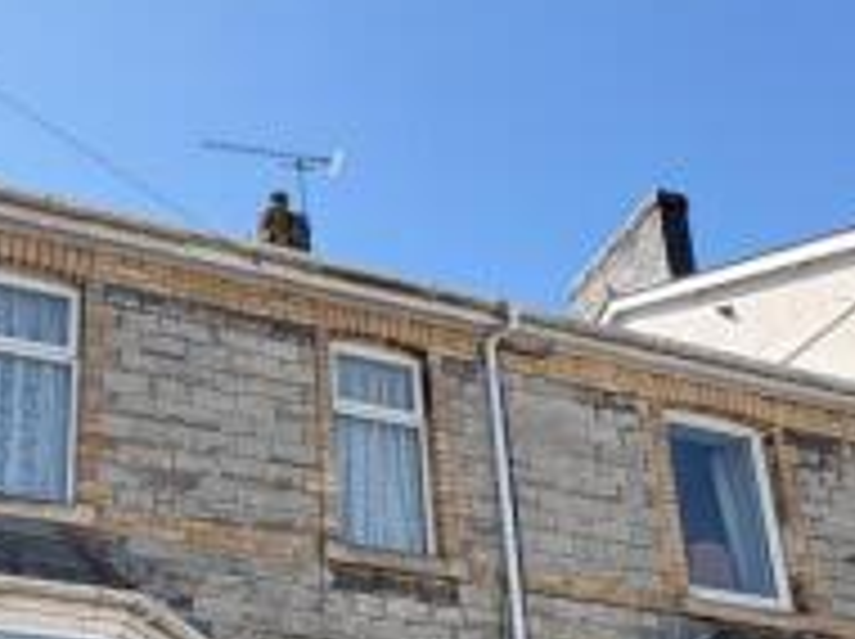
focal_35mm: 43
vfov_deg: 30.0
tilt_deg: +18.3
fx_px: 1061
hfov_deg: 42.4
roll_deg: -0.3
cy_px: 709
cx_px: 200
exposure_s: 1/796
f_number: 2.2
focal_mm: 2.22
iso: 40
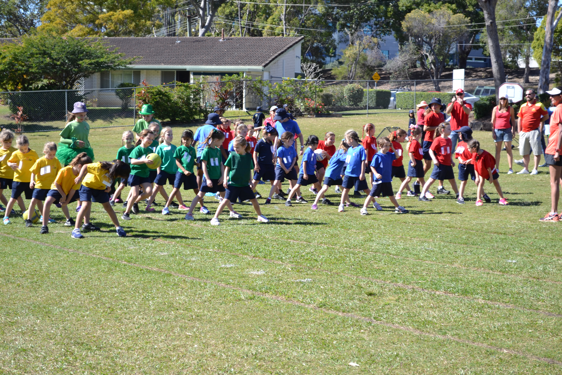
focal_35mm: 75
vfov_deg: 18.2
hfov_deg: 27.0
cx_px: 281
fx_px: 1171
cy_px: 188
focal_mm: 50
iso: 100
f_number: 6.3
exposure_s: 1/160
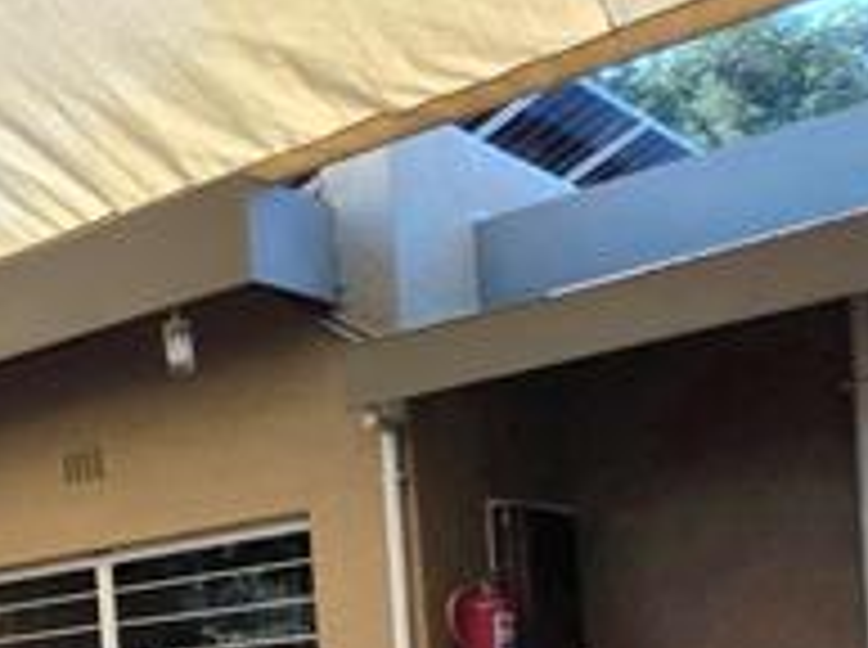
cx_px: -301
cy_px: 765
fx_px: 1352
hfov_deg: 28.3
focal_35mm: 54
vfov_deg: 24.6
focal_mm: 2.2
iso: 40
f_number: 1.9
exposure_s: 1/435
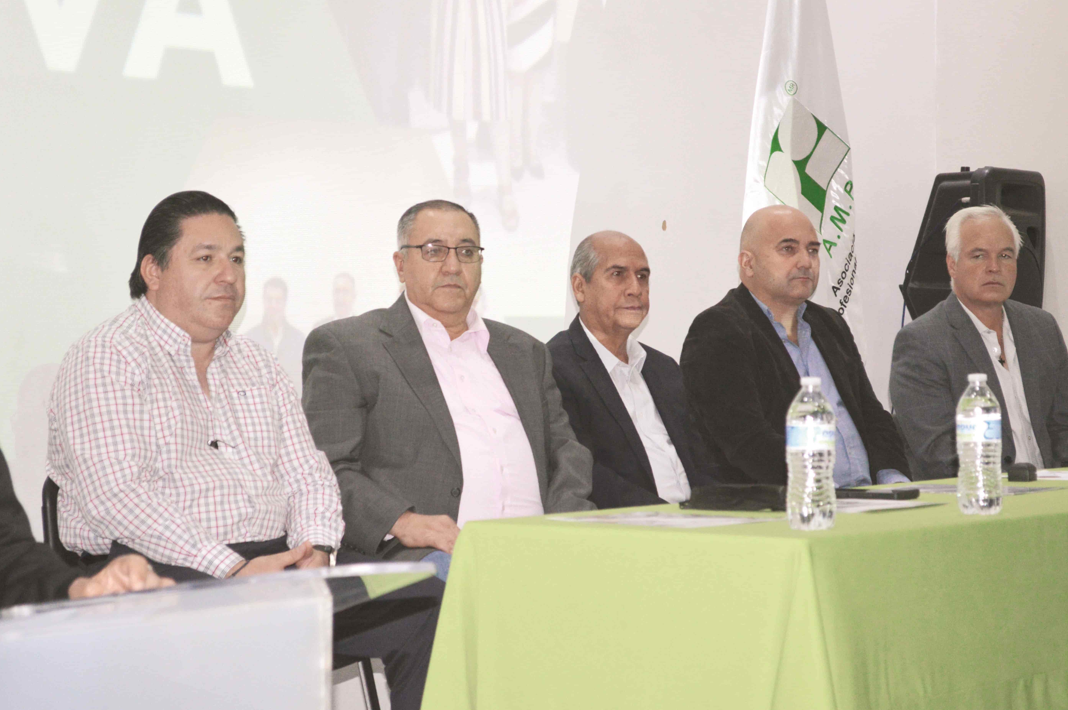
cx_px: 566
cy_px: 372
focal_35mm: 84
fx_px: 2490
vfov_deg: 16.2
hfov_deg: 24.2
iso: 1250
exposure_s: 1/60
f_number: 5.6
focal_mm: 52
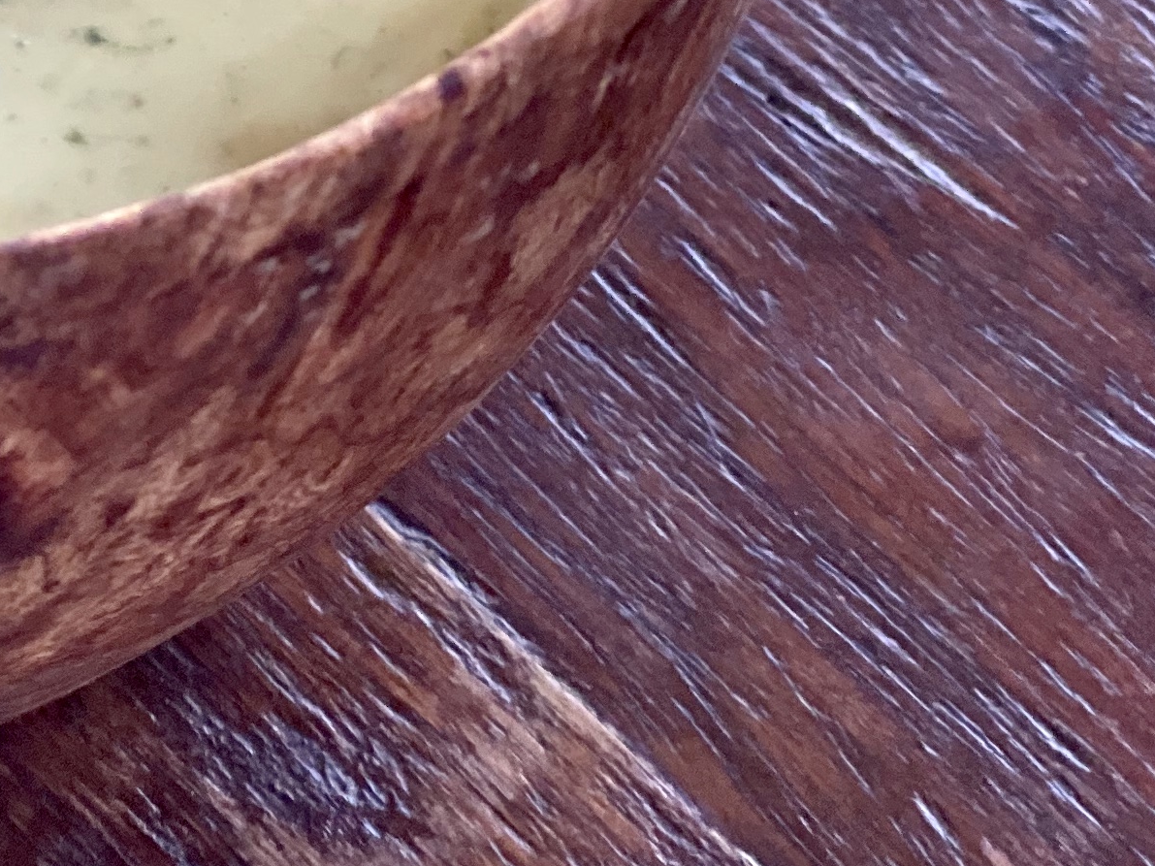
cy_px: -477
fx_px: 5872
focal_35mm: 176
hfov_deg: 11.0
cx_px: -329
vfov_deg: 8.2
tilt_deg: -48.6
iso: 125
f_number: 2
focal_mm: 6
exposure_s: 1/122
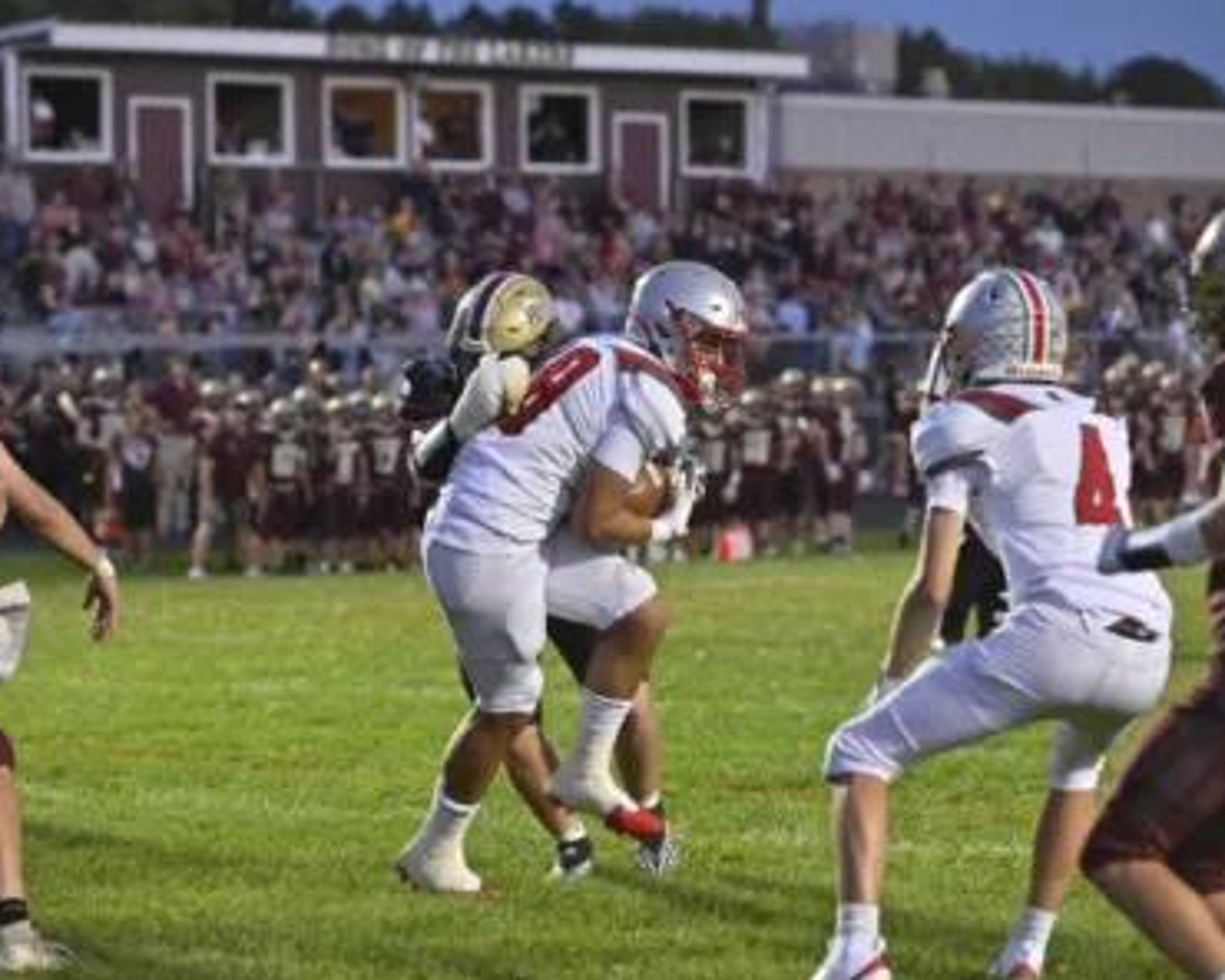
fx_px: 5583
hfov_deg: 12.5
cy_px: 490
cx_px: 589
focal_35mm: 154
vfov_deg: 10.0
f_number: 4.5
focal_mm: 135
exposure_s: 1/640
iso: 2500
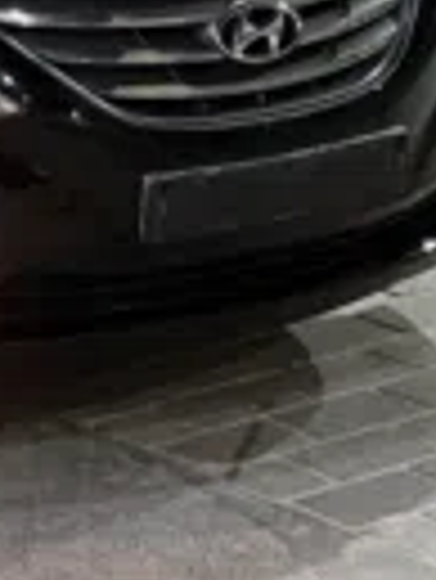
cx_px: -130
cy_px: -171
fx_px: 3990
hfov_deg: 6.2
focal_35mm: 238
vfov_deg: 8.2
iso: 400
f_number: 2.8
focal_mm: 9
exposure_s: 1/20
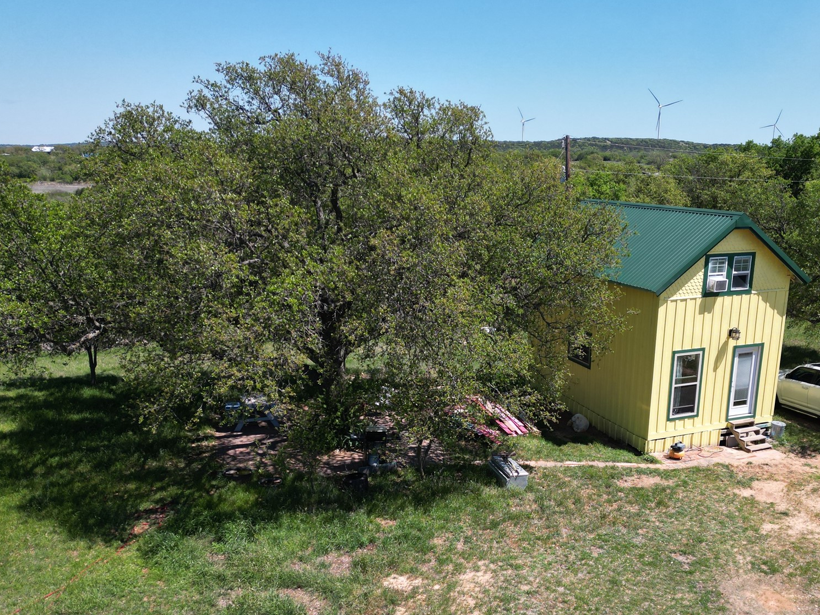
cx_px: 520
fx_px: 782
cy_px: 395
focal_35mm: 33
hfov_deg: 54.6
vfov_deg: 42.5
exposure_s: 1/2500
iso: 110
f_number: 1.7
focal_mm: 6.72
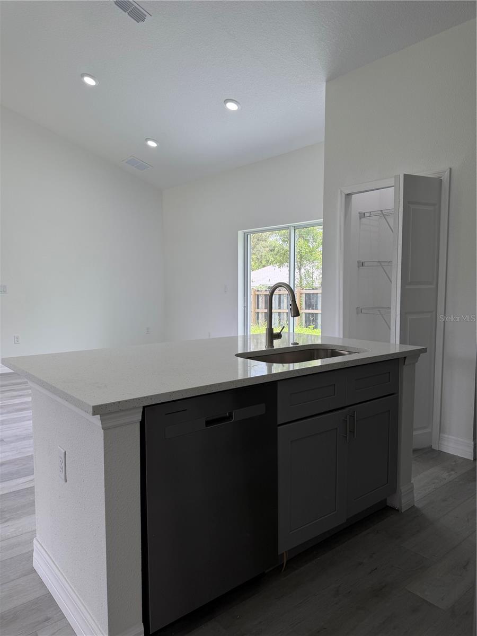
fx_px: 441
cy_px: 318
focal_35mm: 24
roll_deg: +0.9
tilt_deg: -4.0
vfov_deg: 71.6
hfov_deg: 56.8
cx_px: 238
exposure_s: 1/188
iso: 64
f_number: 1.78
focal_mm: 6.76
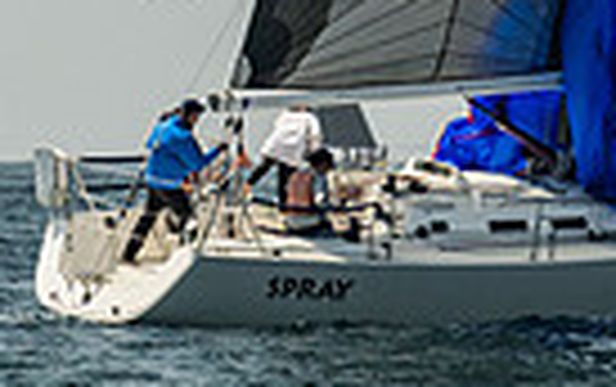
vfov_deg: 1.2
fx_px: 18910
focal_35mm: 1125
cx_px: 239
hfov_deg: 1.9
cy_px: -162
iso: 320
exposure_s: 1/1600
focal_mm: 200
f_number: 6.3
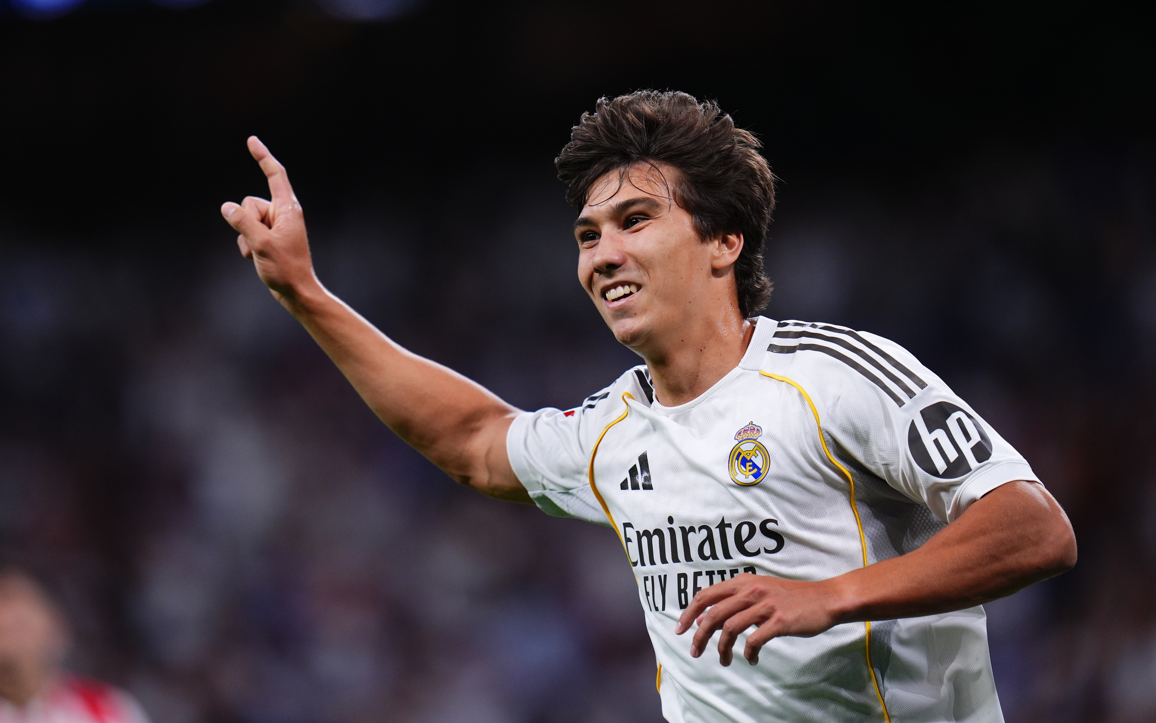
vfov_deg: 3.2
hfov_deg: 5.1
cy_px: 346
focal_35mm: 412
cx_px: 577
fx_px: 12980
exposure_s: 1/2000
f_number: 3.2
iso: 2000
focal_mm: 400
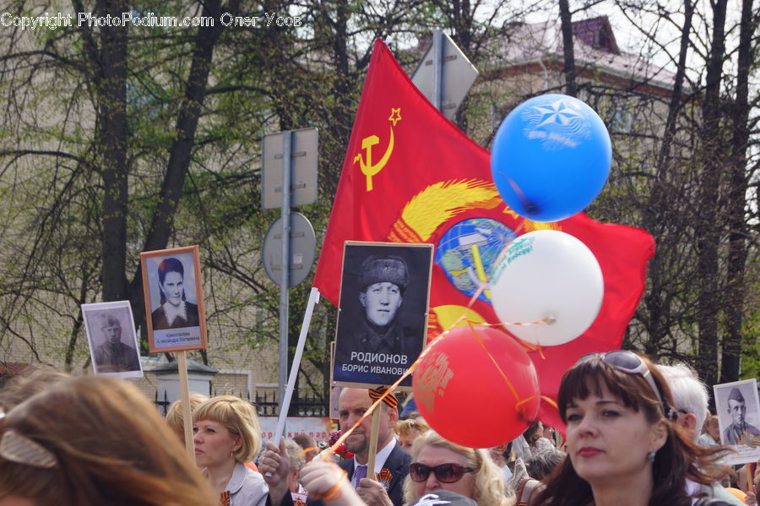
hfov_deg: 24.6
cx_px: 380
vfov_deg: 16.5
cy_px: 253
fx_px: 1741
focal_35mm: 82
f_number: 9
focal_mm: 55
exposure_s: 1/125
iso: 100
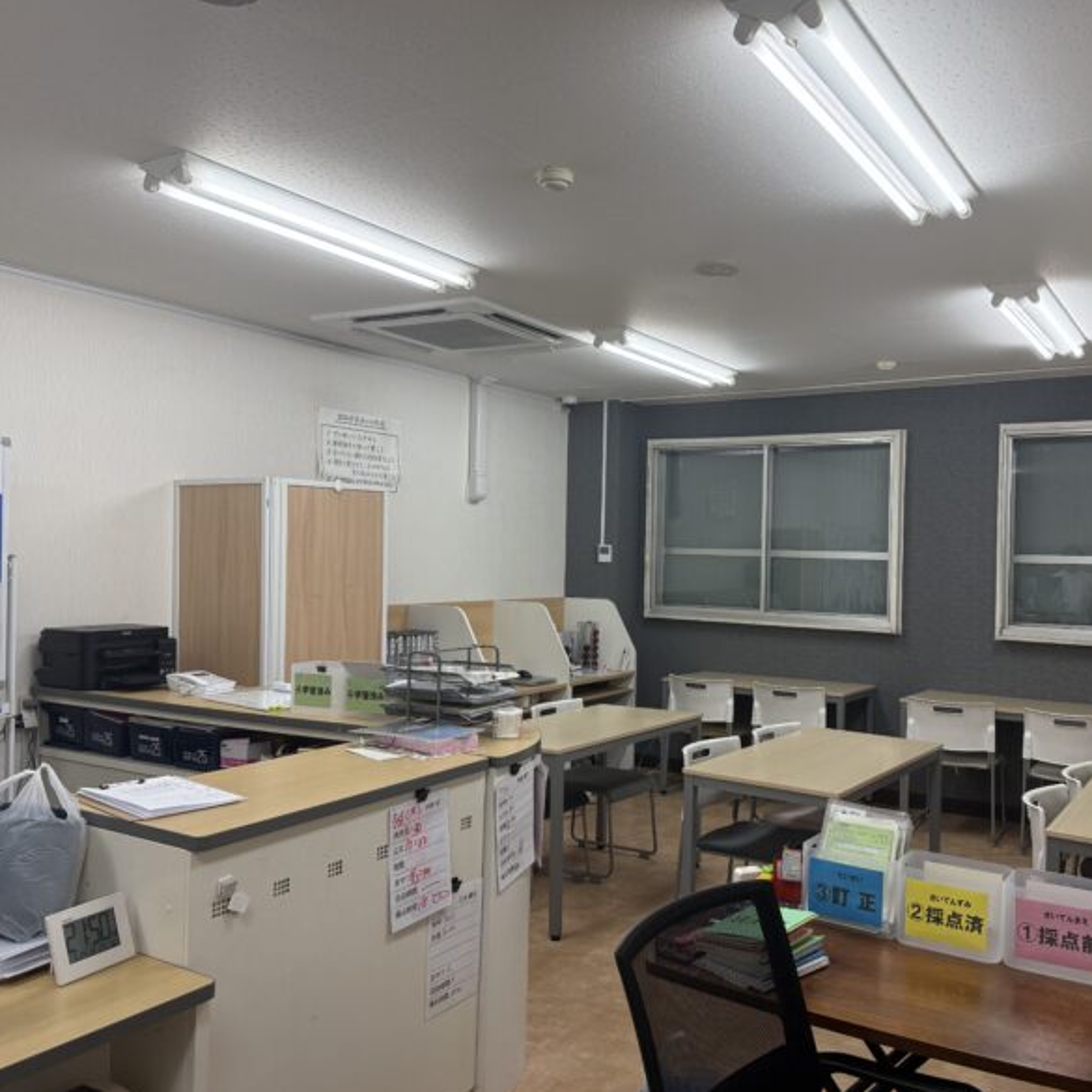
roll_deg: -1.0
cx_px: 637
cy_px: 541
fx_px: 1035
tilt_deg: +0.0
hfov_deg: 55.3
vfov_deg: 55.6
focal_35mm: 29
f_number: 1.78
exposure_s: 1/237
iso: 160
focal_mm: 6.76
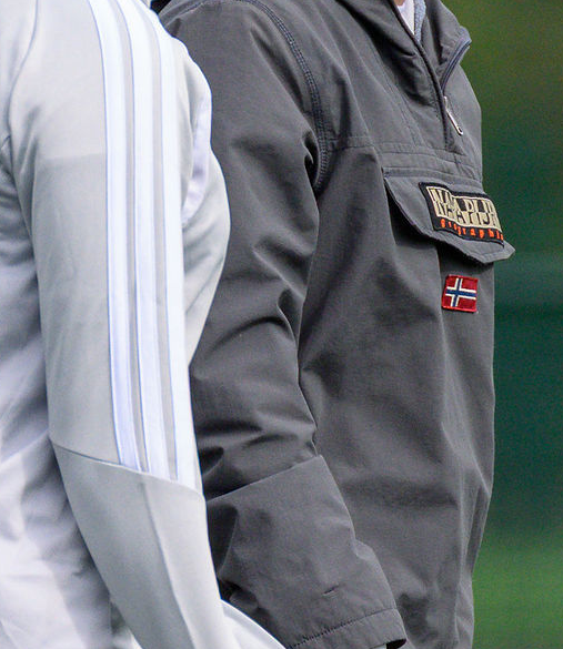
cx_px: 493
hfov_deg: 0.8
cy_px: 469
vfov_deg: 1.0
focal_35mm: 1933
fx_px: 38402
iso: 800
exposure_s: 1/2000
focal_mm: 320
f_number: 5.3
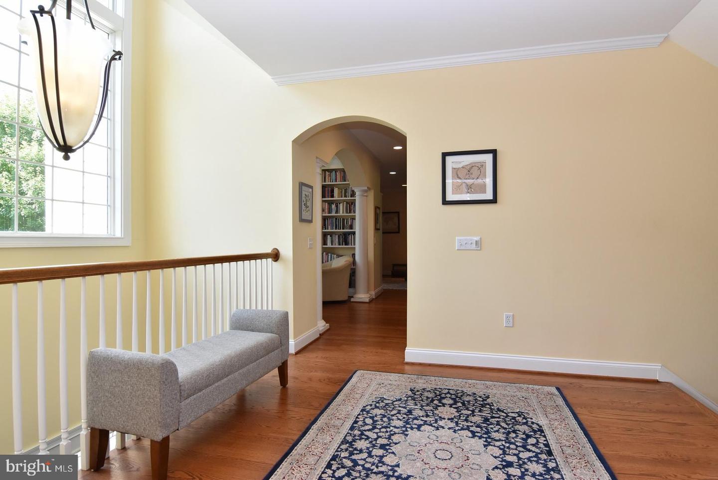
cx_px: 359
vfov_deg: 67.5
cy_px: 240
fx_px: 359
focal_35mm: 18
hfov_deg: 90.0
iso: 800
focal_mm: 12
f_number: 8
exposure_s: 1/100
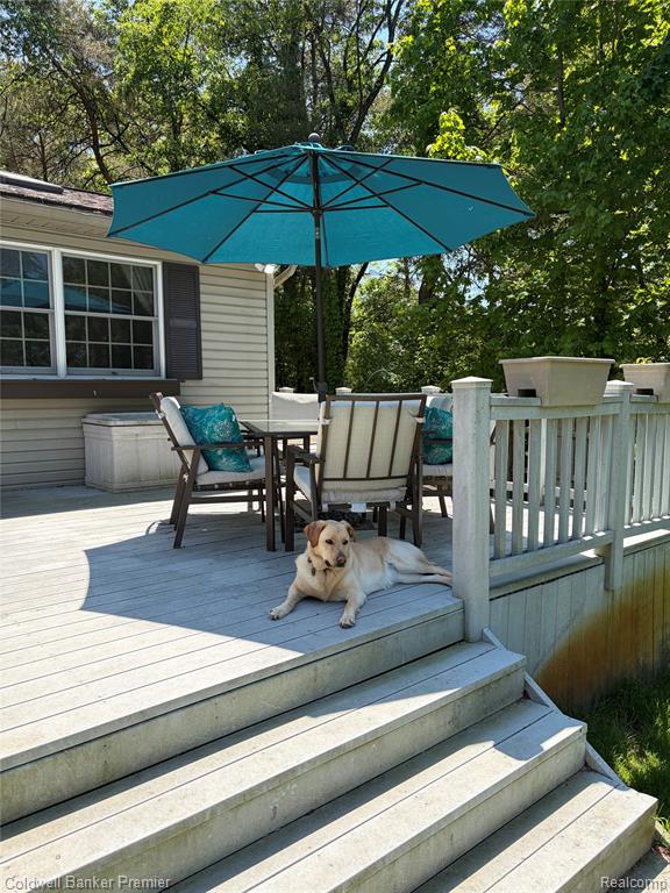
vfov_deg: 67.3
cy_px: 446
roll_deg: +0.4
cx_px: 335
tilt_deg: -4.5
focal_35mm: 26
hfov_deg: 53.1
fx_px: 671
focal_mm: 5.96
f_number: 1.6
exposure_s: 1/1751
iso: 64
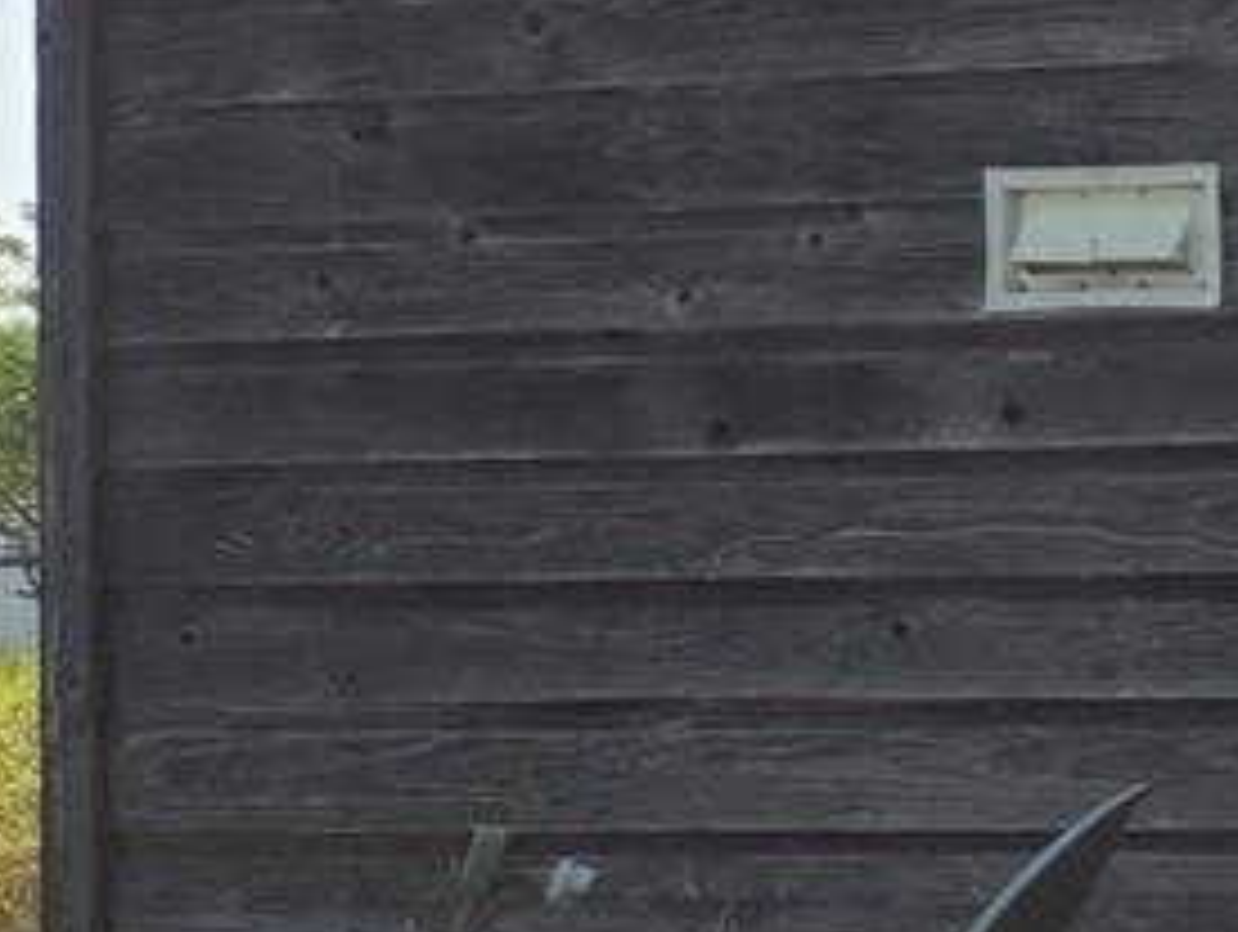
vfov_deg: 8.7
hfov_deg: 8.8
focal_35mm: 171
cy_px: 666
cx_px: 4070
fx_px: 6124
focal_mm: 5.4
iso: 40
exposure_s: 1/2921
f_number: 1.8
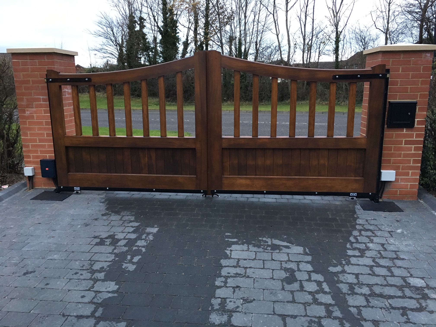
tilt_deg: -13.2
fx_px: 365
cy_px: 164
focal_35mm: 29
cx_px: 218
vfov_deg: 48.2
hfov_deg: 61.7
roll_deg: -0.2
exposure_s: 1/33
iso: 160
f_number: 2.2
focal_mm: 4.15
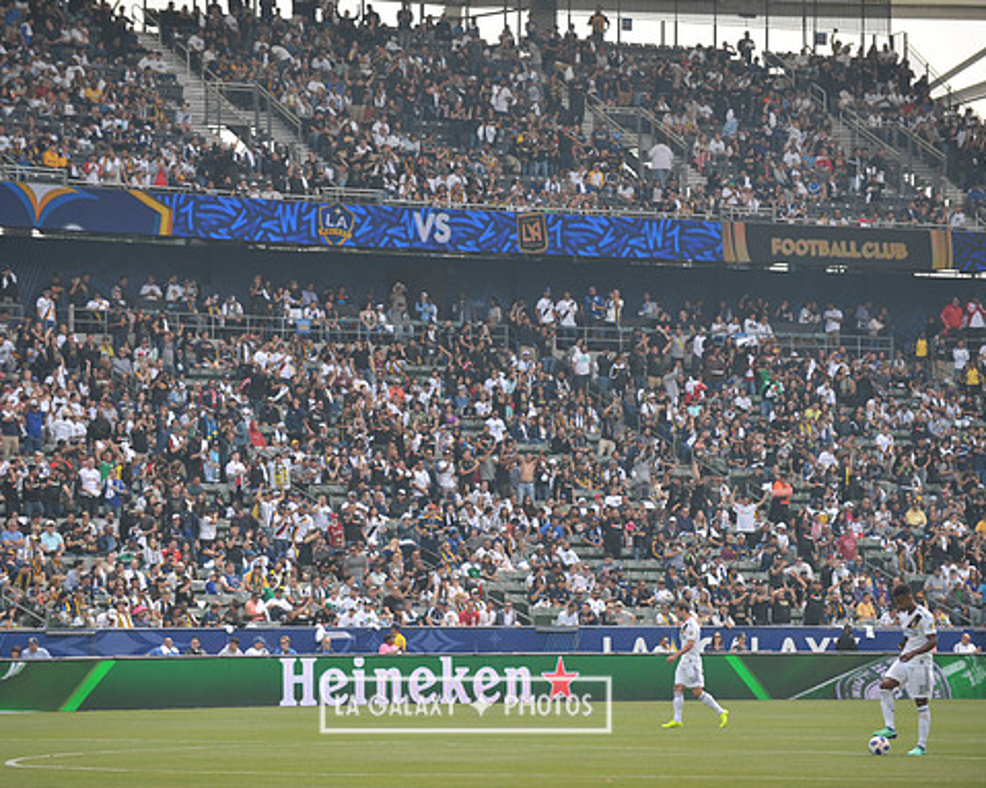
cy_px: 395
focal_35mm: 159
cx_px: 465
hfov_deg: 12.1
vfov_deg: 9.7
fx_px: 4639
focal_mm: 140
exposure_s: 1/2500
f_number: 3.5
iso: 320
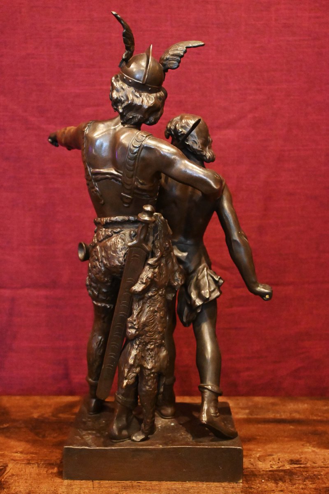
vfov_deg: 47.2
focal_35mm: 41
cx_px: 164
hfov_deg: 32.4
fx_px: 565
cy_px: 247
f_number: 4.5
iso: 10000
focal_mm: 27.5
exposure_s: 1/60
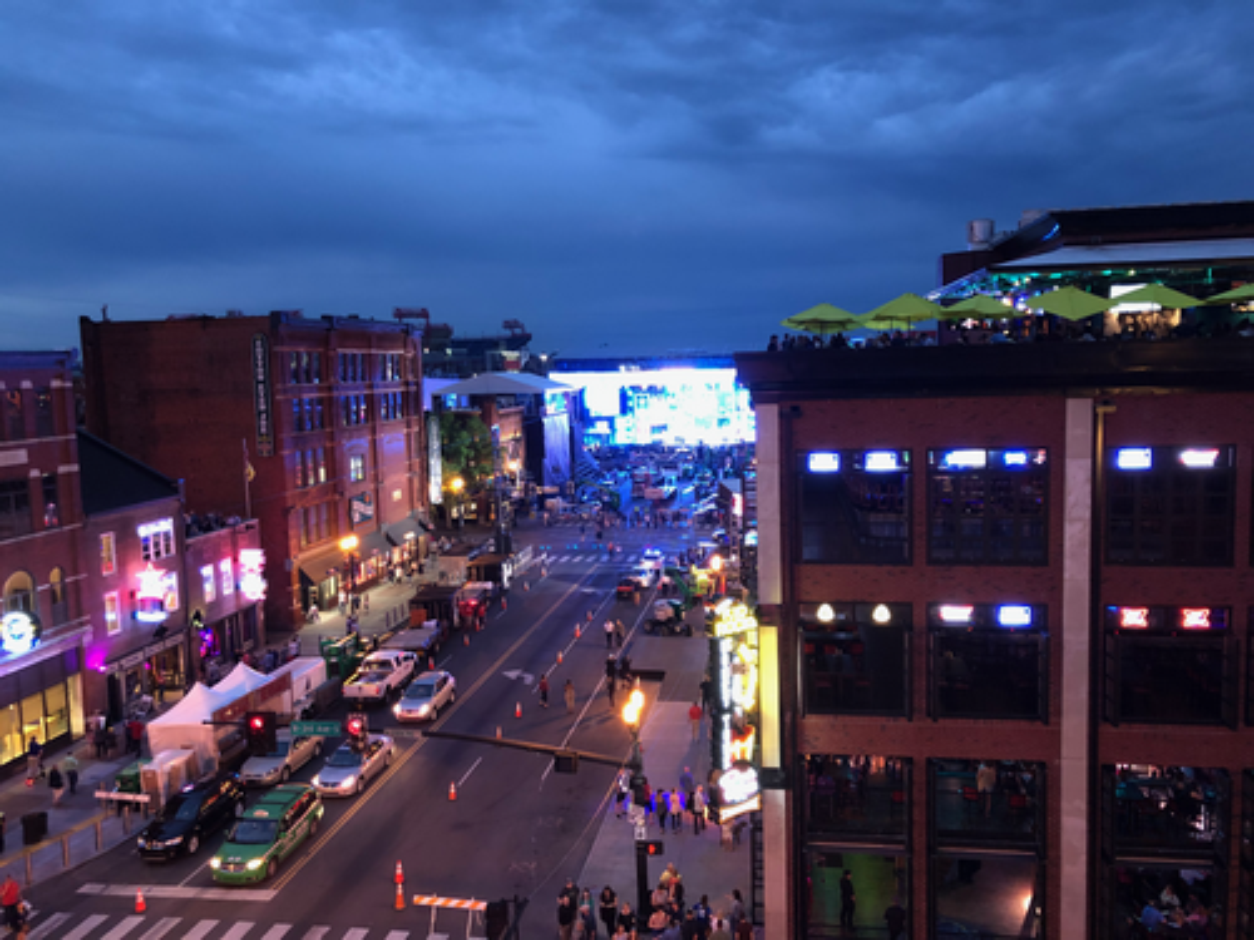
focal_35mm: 28
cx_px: 627
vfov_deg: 49.7
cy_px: 470
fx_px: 1014
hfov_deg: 63.4
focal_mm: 4
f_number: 1.8
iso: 100
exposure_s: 1/8
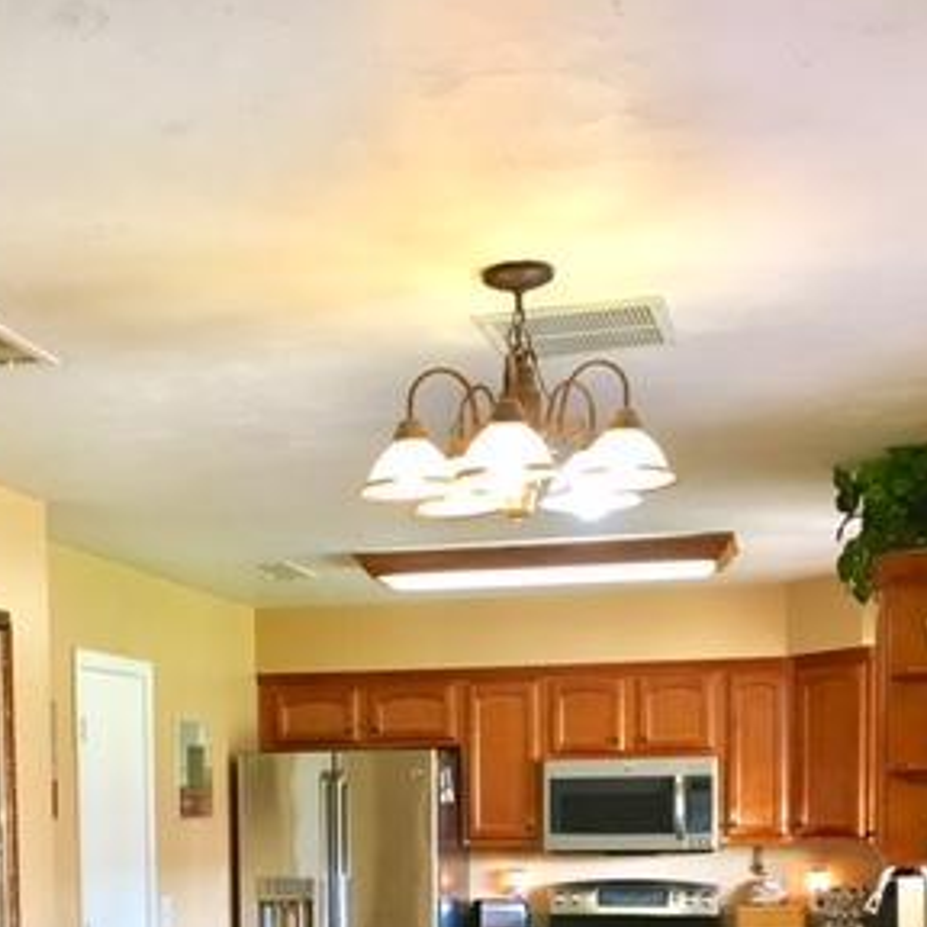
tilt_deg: -3.5
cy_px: 943
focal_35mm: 57
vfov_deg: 28.1
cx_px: 264
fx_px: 1727
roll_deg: +0.1
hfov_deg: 29.7
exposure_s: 1/30
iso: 80
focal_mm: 4.15
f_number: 2.2
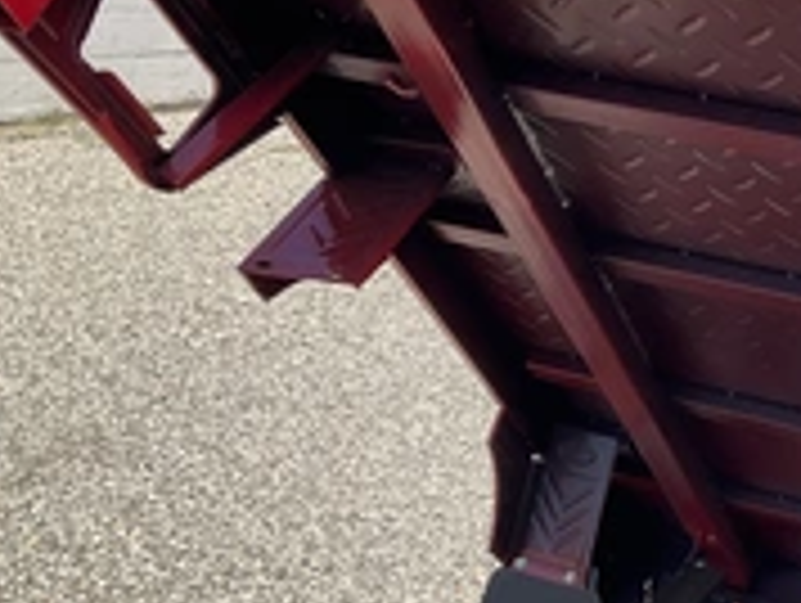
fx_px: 1506
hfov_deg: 27.7
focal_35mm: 65
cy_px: 252
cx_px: 832
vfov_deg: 22.6
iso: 25
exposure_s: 1/912
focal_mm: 3
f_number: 1.8
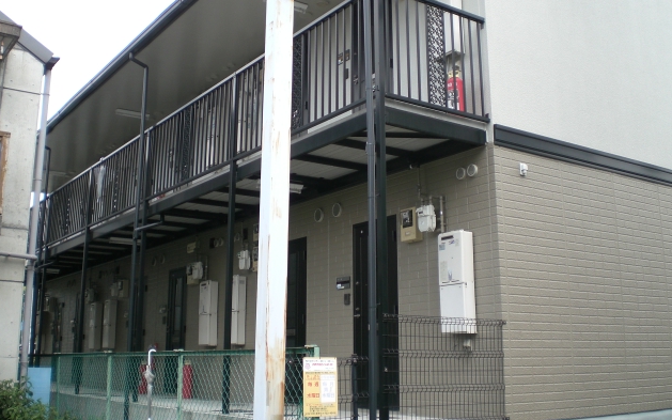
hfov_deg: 48.2
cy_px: 190
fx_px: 751
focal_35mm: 41
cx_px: 337
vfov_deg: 31.2
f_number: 3.1
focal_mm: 6.3
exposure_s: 1/200
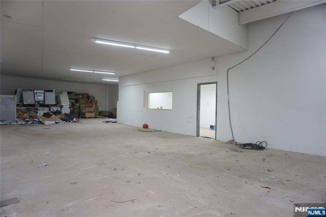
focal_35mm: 24
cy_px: 108
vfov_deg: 53.1
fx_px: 217
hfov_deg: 73.8
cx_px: 163
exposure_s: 1/60
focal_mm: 16
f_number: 3.5
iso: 320
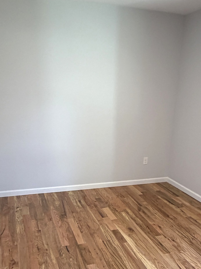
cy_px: 193
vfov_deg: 51.0
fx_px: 271
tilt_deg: -20.8
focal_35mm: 35
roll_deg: -0.8
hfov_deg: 40.7
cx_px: 107
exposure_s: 1/120
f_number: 2.2
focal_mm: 2.22
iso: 250
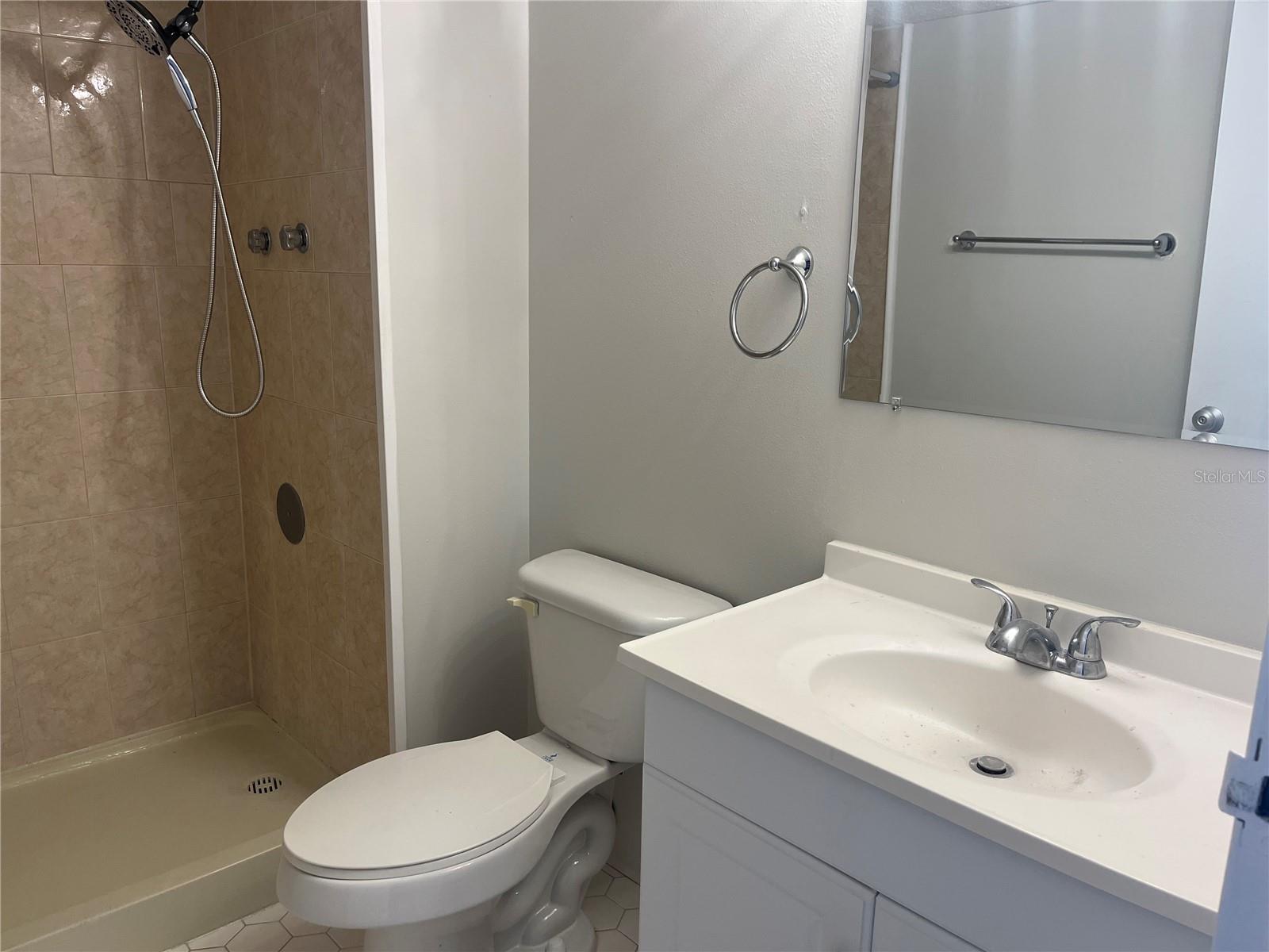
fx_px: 953
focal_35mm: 26
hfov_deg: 67.3
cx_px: 634
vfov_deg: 53.1
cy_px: 476
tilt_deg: -13.3
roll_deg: -1.4
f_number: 1.6
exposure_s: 1/120
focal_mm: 5.1
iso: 80
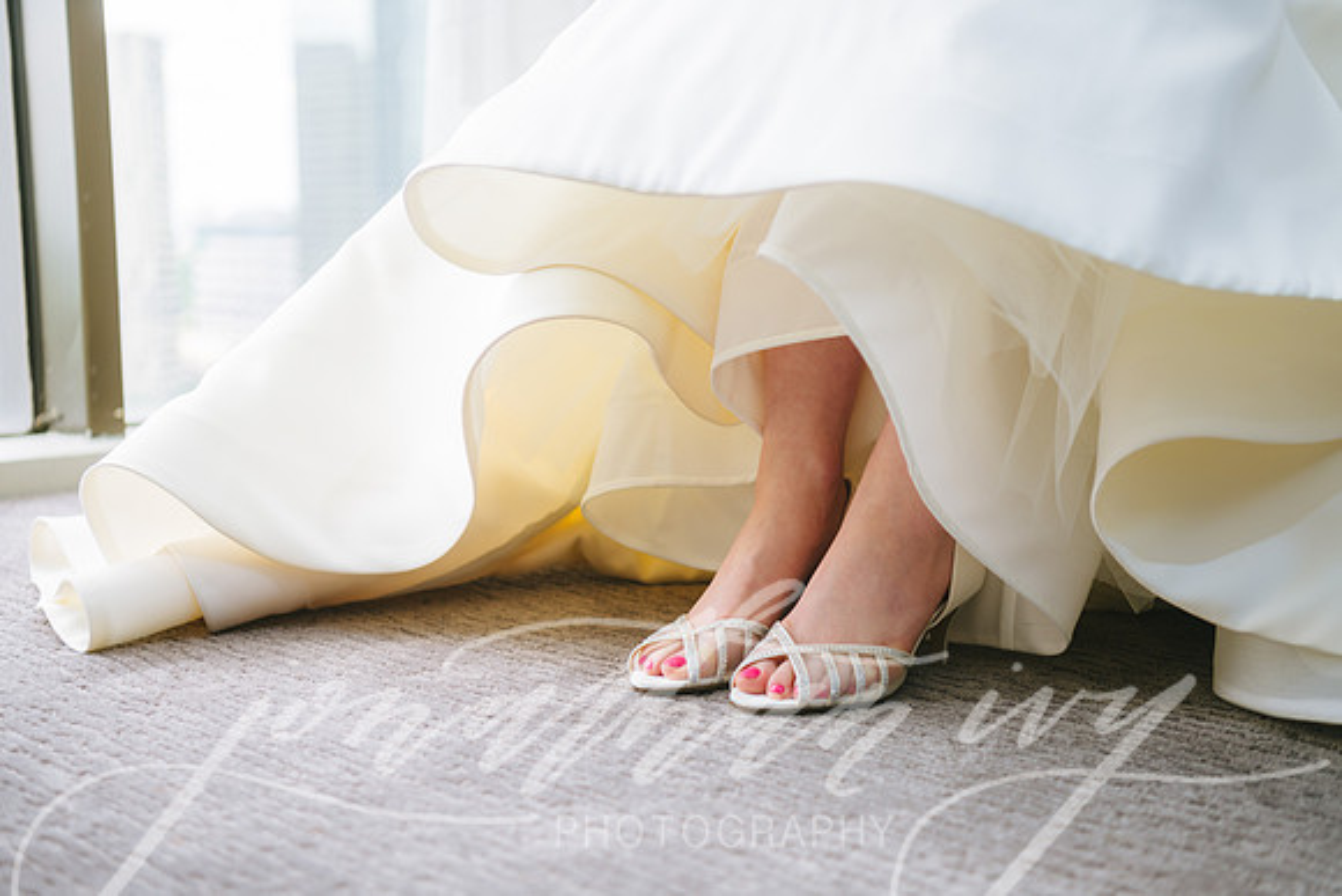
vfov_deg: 28.1
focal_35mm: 48
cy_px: 448
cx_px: 671
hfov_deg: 41.1
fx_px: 1790
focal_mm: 48
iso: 100
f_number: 2.8
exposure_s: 1/125
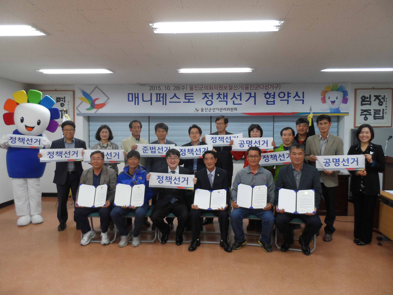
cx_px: 196
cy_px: 148
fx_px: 272
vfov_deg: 56.8
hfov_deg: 71.6
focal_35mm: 24
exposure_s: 1/30
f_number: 3.2
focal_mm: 4
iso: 200
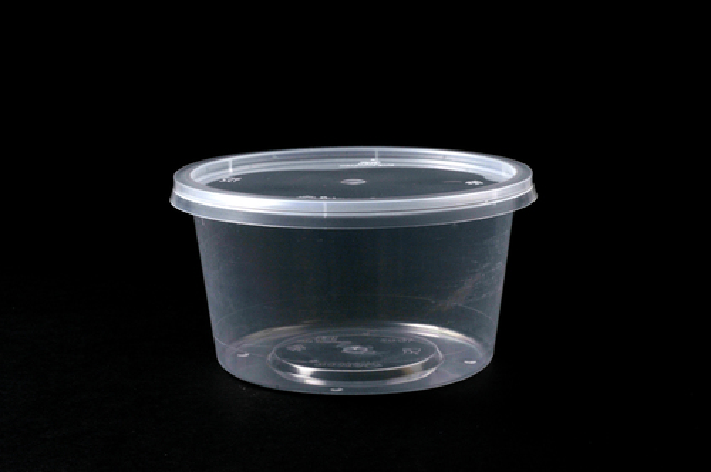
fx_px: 1479
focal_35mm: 75
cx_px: 356
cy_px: 236
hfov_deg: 27.0
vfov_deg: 18.1
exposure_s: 1/125
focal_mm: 50
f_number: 22
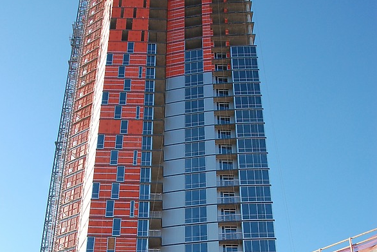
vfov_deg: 28.5
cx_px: 189
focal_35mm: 46
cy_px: 211
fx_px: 482
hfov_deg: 42.7
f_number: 10
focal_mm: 20
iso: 320
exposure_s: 1/250
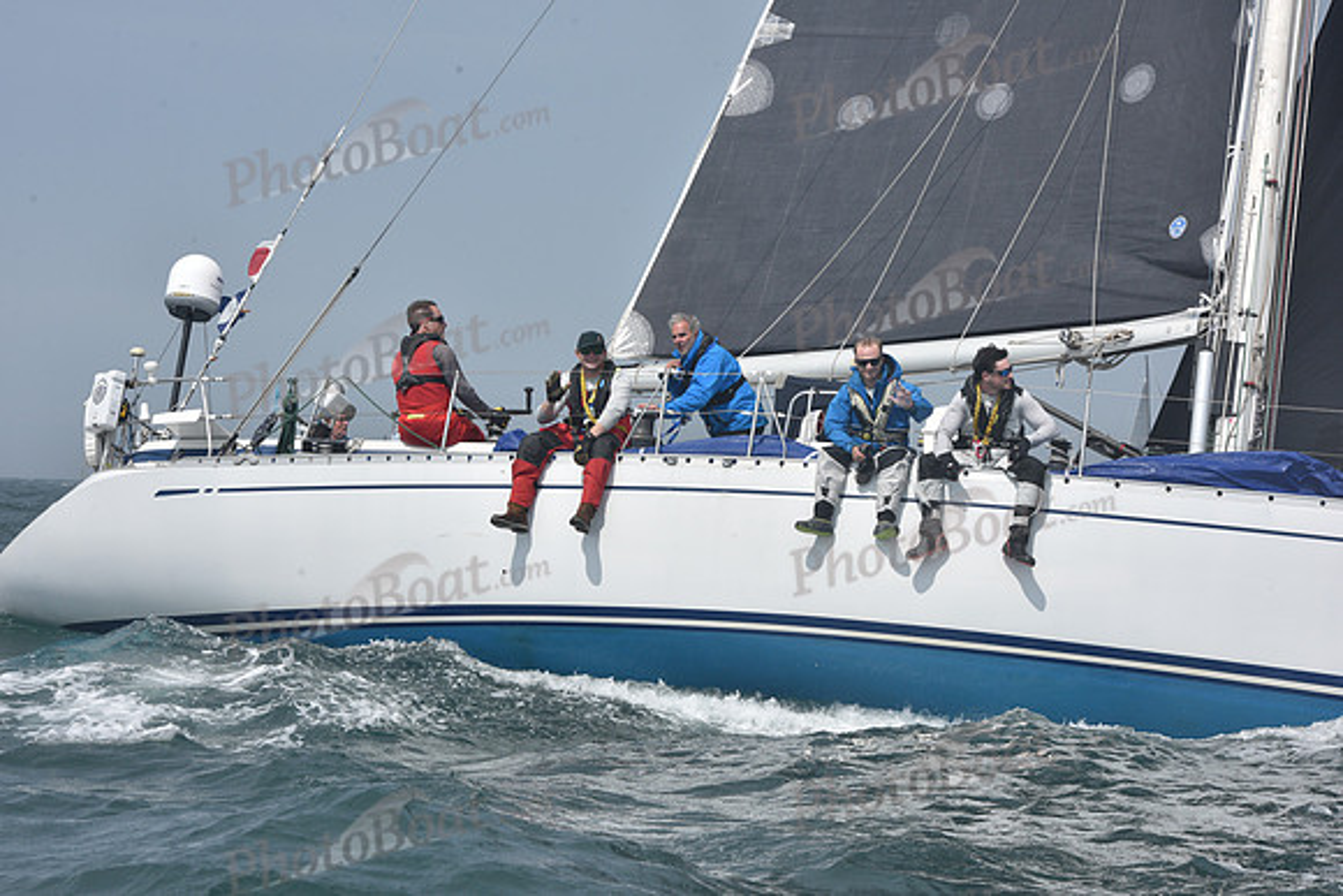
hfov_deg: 20.0
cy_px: 448
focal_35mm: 102
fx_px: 3806
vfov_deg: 13.4
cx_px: 672
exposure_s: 1/800
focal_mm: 102
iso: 320
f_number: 14
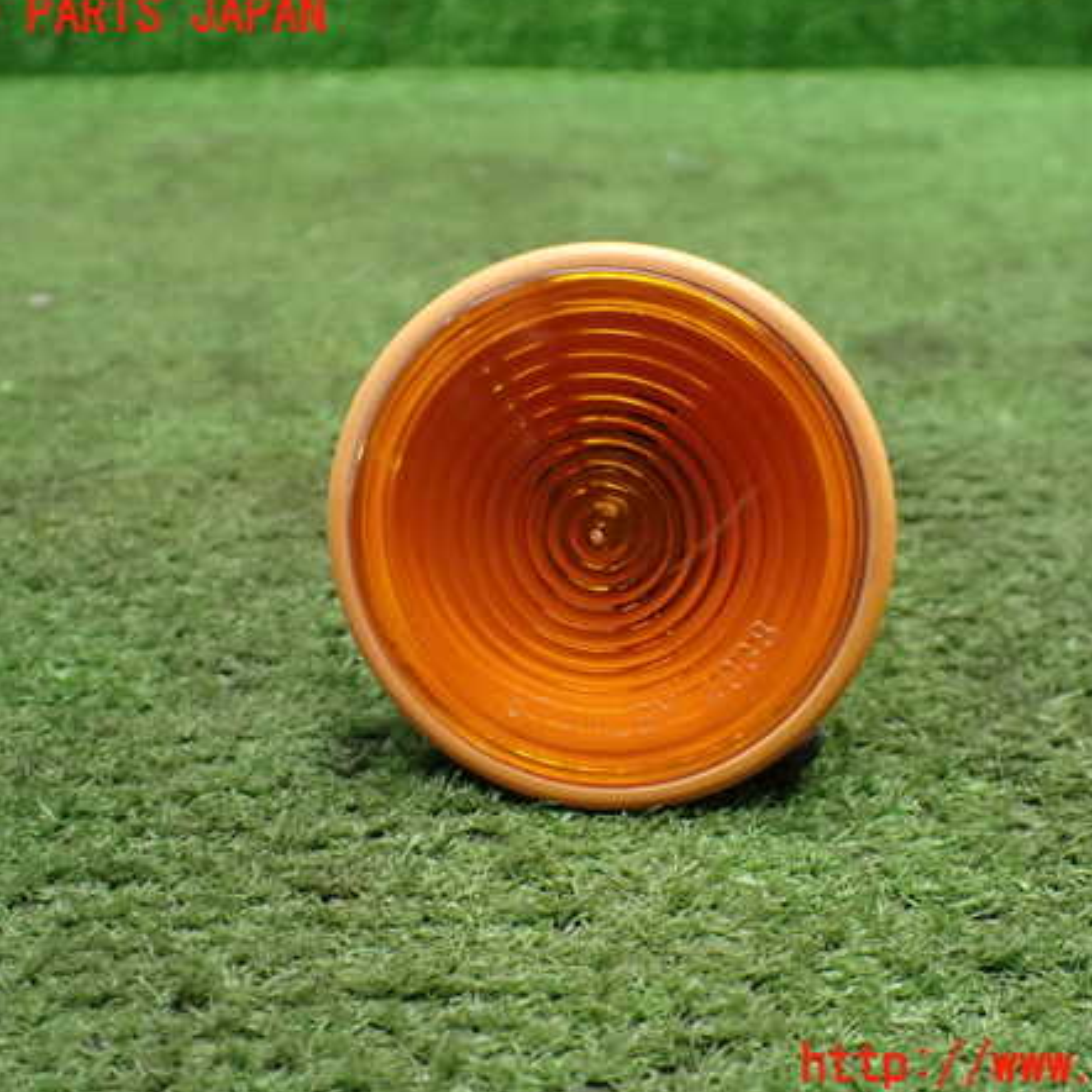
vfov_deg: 46.0
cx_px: 618
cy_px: 541
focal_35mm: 36
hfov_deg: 45.9
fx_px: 1285
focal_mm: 5.4
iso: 800
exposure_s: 1/125
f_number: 2.3
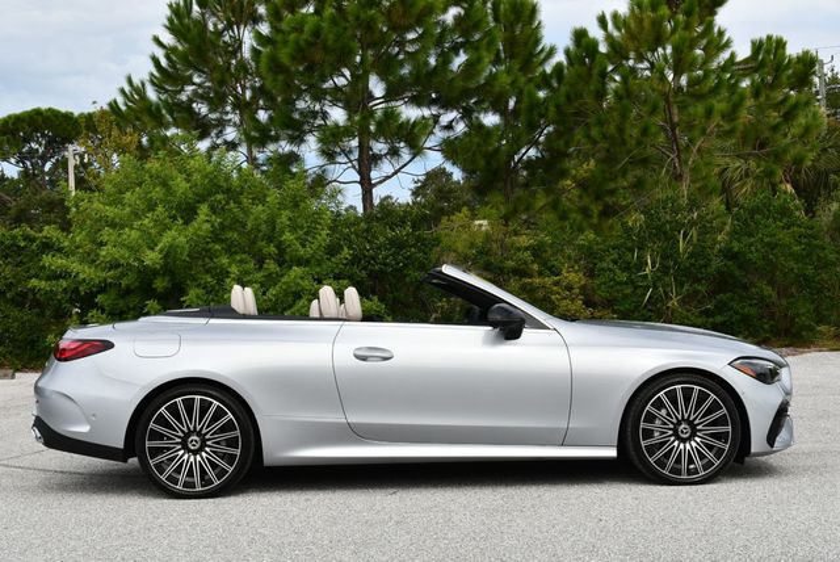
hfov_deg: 41.1
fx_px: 1121
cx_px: 420
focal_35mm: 48
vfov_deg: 28.1
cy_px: 281
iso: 100
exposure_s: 1/250
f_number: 8
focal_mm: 24
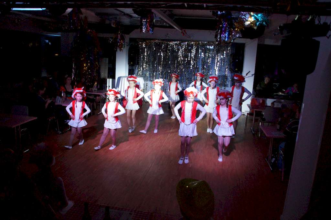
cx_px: 166
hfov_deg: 67.4
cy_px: 110
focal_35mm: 27
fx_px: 248
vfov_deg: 47.9
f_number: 3.5
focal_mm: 18
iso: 3200
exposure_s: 1/320
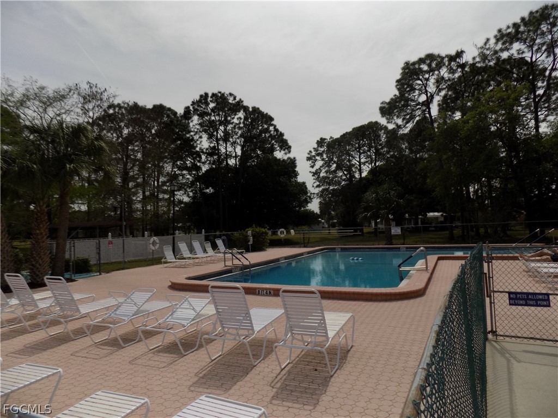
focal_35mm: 23
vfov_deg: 58.9
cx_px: 279
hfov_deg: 73.9
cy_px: 209
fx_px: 371
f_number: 9.9
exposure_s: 1/320
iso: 80
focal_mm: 4
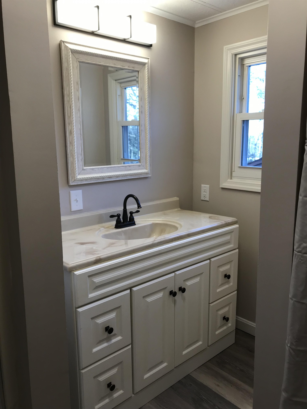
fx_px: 331
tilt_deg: -10.7
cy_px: 204
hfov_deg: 49.7
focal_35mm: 28
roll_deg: +0.4
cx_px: 154
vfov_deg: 63.4
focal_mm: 3.99
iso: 32
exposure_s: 1/60
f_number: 1.8
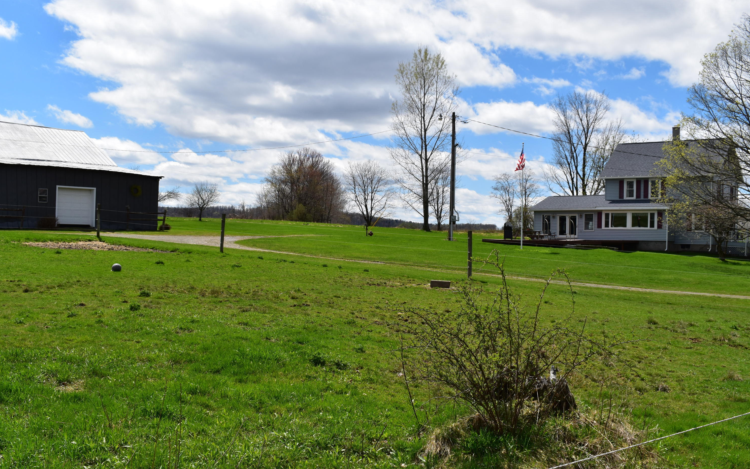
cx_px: 376
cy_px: 246
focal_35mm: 39
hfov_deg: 50.9
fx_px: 787
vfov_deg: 33.2
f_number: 11
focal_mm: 25
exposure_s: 1/500
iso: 220
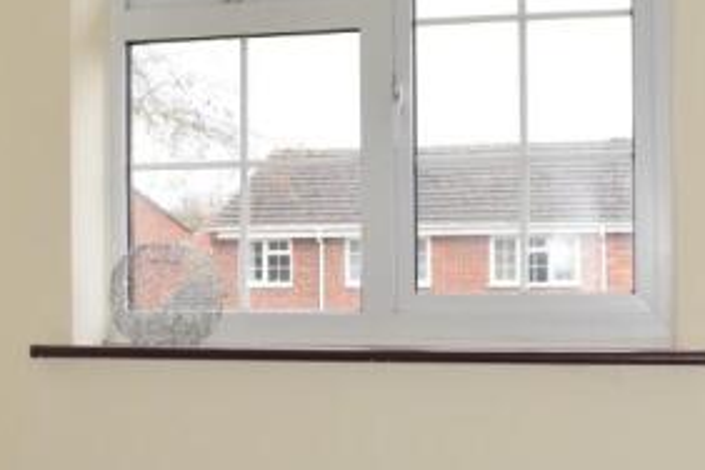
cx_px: 309
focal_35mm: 87
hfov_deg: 23.3
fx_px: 1707
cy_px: 321
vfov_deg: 15.6
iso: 640
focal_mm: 25
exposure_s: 1/125
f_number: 5.6
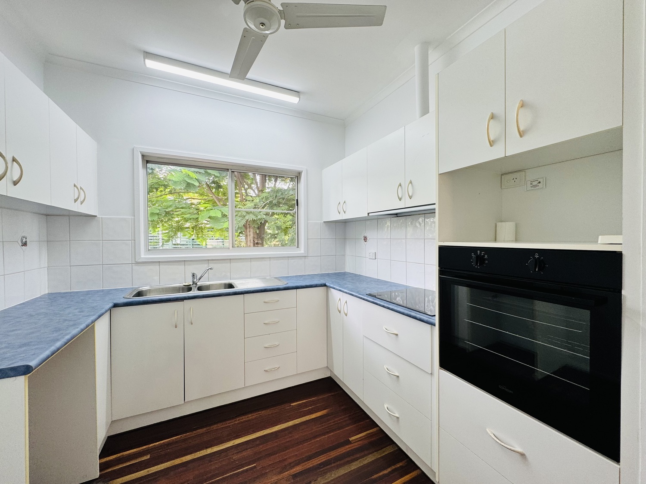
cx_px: 323
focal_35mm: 14
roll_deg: +1.0
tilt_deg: -1.2
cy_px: 242
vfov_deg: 85.7
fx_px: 261
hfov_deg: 102.1
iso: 50
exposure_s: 1/100
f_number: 2.2
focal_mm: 2.22
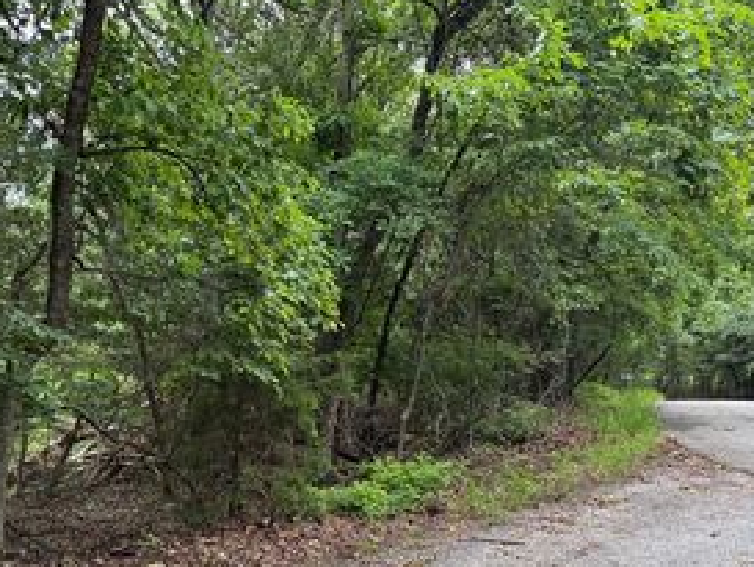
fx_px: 959
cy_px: 483
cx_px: 273
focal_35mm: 44
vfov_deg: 31.7
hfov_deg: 42.5
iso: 160
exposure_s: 1/121
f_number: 1.78
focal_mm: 6.76
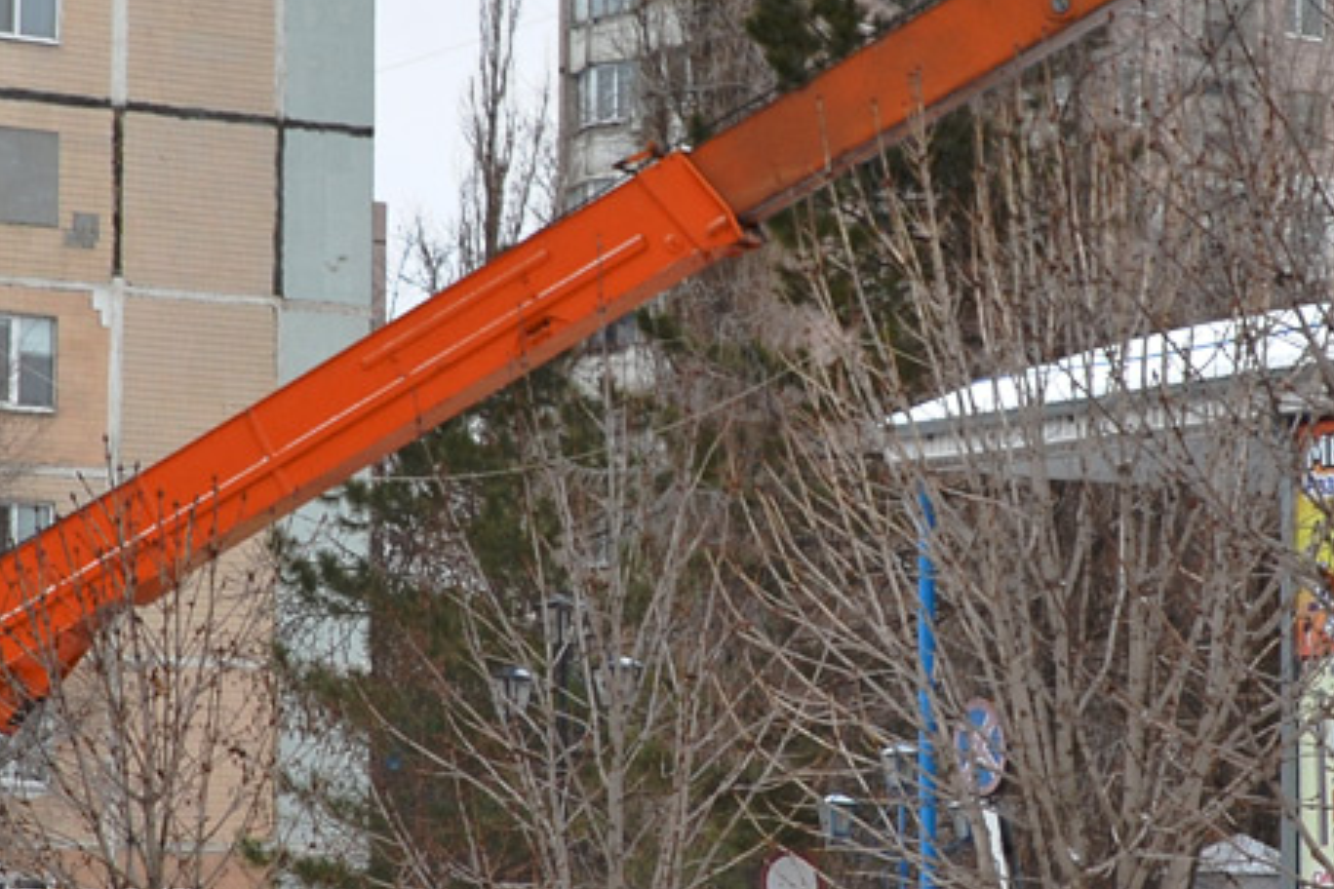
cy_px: 405
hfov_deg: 15.9
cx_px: 655
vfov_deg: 10.6
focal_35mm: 129
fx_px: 4780
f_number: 6.3
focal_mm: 28
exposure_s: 1/250
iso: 140
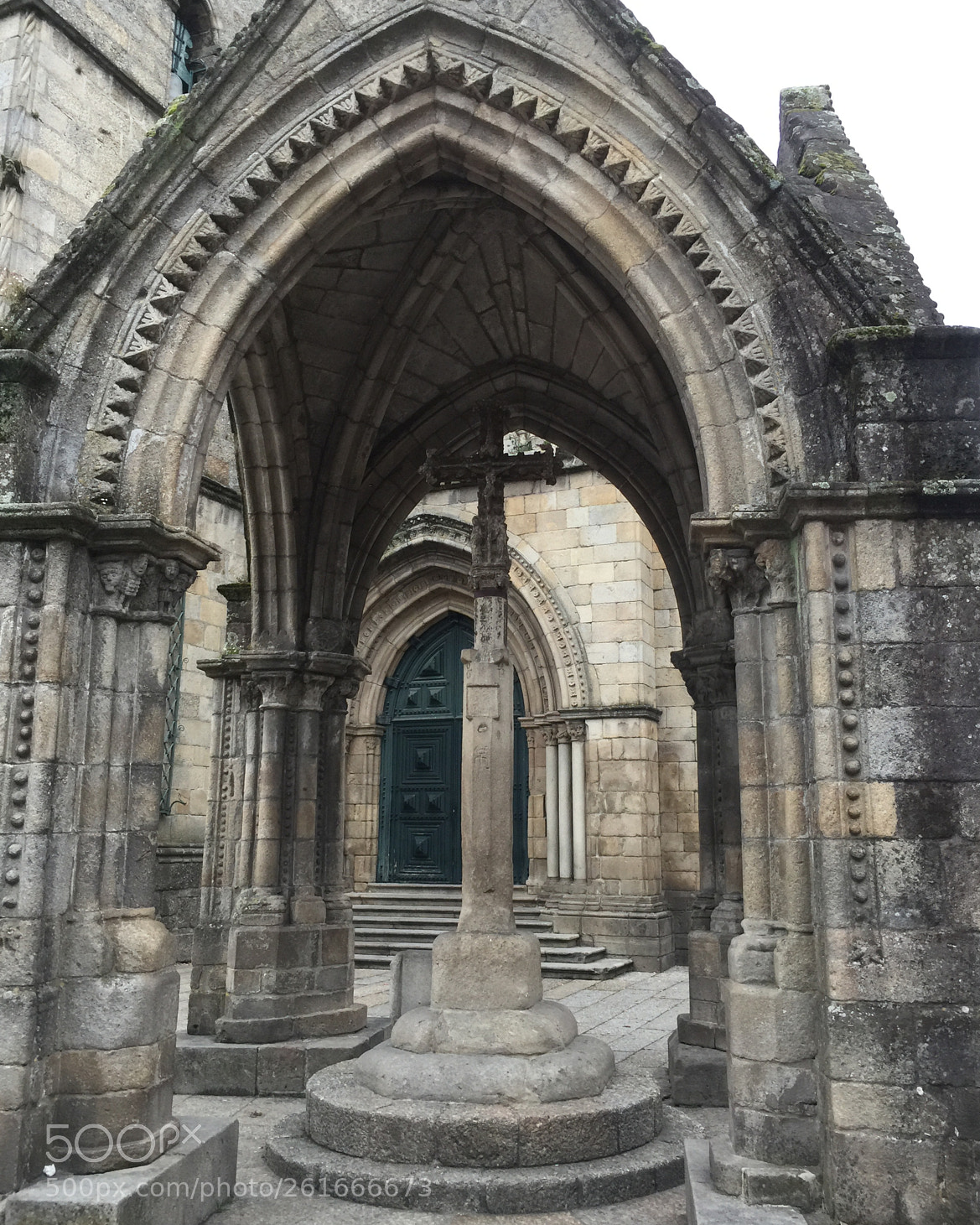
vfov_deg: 57.1
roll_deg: +0.1
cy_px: 583
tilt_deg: +13.4
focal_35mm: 31
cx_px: 496
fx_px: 1124
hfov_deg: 47.1
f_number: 2.2
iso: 32
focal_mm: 4.15
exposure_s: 1/33
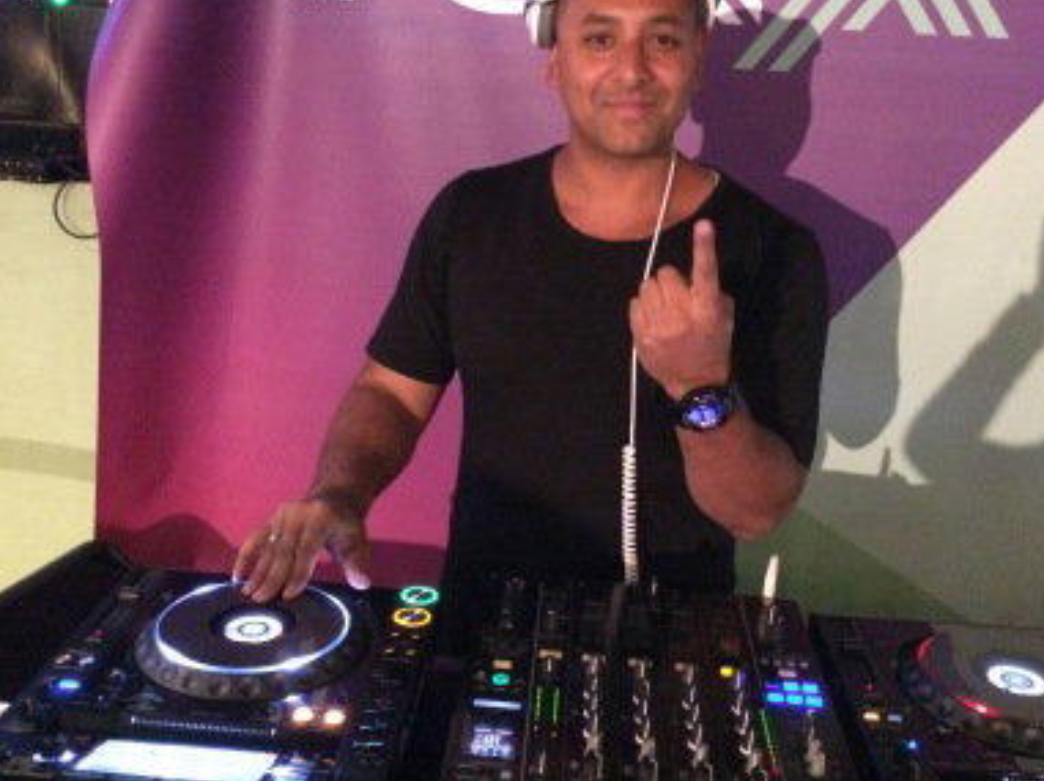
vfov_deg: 37.6
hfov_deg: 49.0
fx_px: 1145
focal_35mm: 38
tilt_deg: -13.6
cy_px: 355
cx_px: 551
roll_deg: -1.3
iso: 1250
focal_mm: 4.15
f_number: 2.2
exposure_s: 1/17
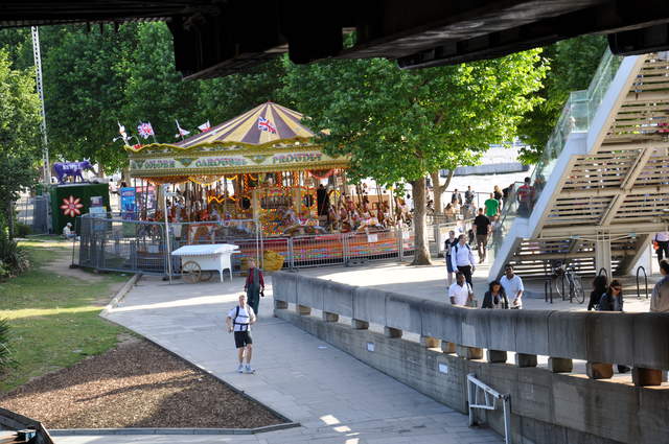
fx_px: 1949
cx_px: 334
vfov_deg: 13.0
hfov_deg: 19.5
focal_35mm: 105
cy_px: 222
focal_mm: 70
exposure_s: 1/125
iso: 200
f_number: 5.6
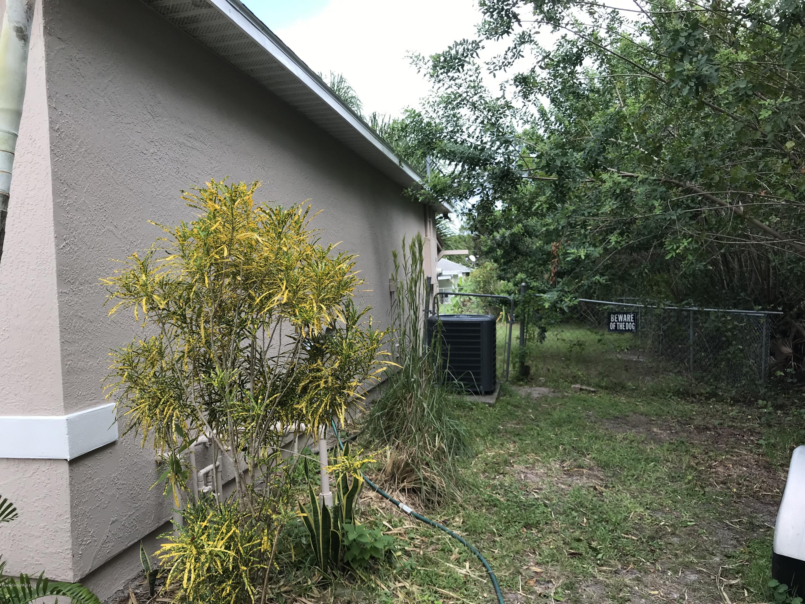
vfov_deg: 49.7
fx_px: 651
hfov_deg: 63.4
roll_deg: +1.9
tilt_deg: -1.6
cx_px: 402
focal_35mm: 28
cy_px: 302
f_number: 1.8
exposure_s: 1/526
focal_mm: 3.99
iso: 20
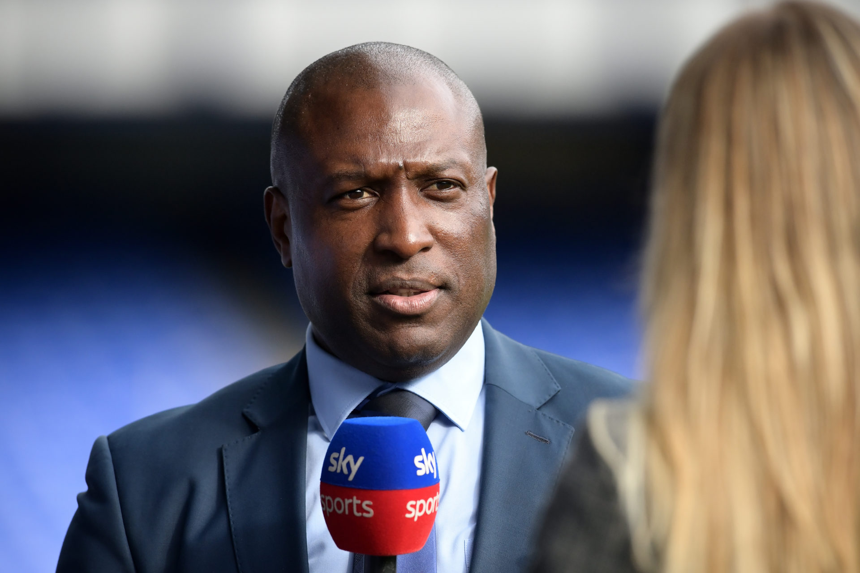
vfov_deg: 3.4
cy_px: 286
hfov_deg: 5.2
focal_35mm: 400
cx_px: 430
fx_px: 9555
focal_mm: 400
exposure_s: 1/4000
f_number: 4.5
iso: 2500
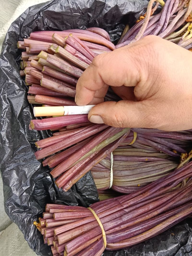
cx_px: 96
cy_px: 128
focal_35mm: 26
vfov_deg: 67.3
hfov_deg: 53.1
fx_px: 192
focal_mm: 4.05
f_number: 1.8
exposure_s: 1/100
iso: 106
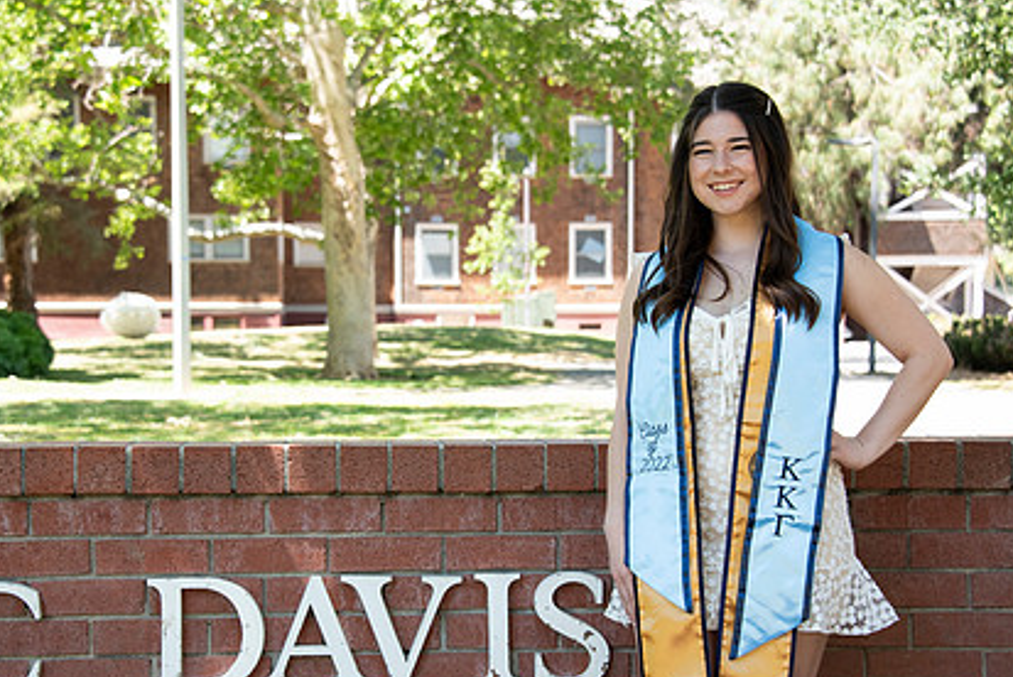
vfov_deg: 15.7
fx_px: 2450
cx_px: 444
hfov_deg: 23.3
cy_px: 421
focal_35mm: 87
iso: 640
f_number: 5.6
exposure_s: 1/320
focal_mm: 62
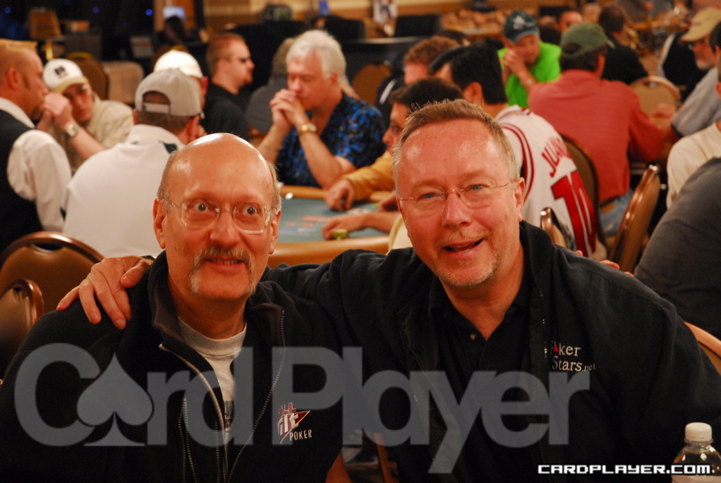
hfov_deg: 27.0
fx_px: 1504
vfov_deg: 18.2
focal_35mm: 75
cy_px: 242
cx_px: 360
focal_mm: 50
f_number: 4.5
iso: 1000
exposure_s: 1/30
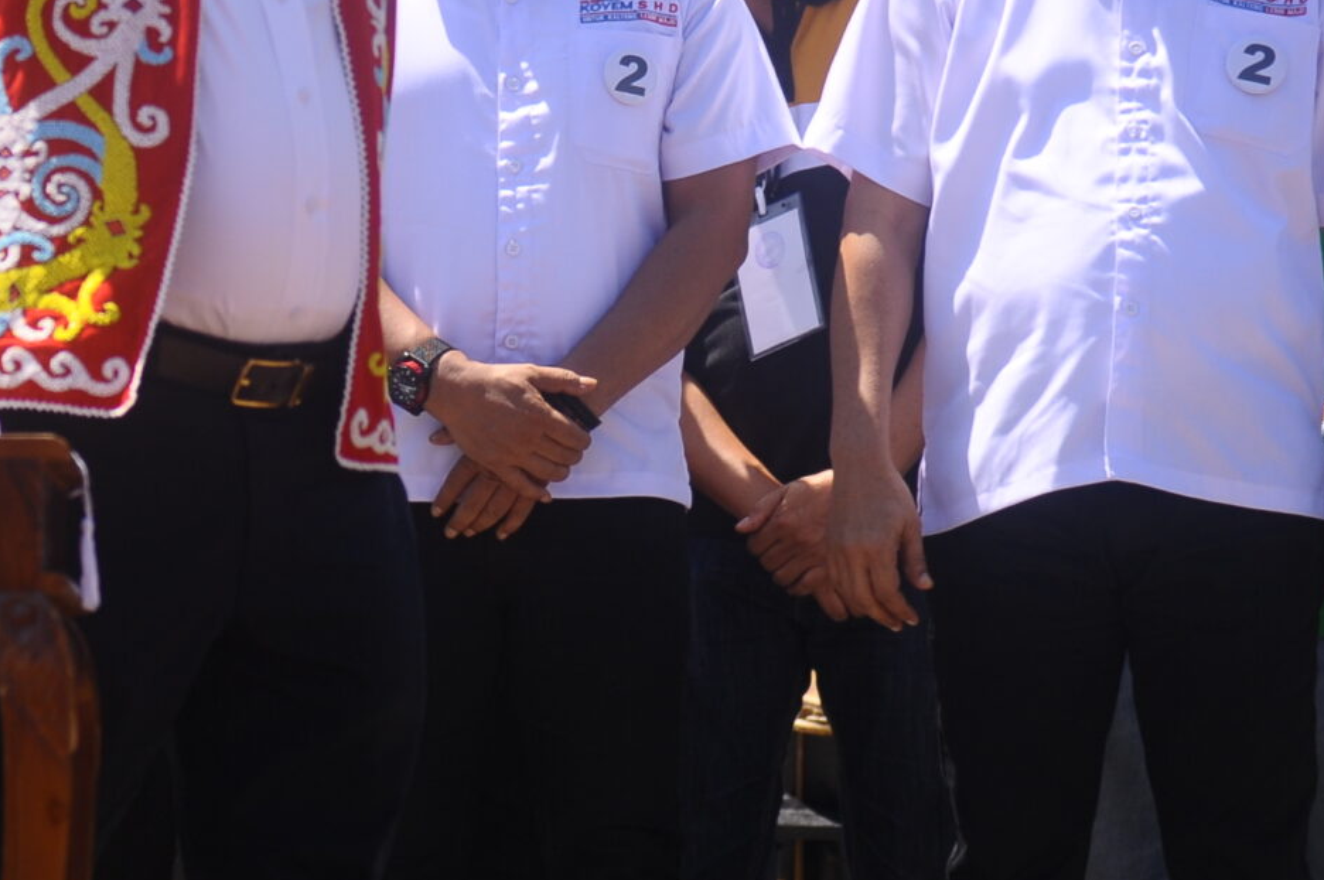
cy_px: 272
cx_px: 65
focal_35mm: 301
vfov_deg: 4.6
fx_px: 11058
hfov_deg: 6.8
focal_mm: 110
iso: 400
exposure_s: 1/2500
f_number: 4
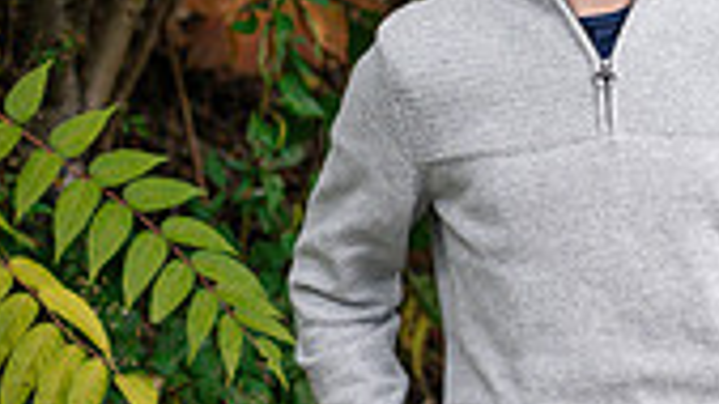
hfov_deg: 9.1
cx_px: 587
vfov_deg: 5.1
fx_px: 4518
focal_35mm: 237
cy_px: 136
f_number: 3.5
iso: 640
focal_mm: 85
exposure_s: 1/400
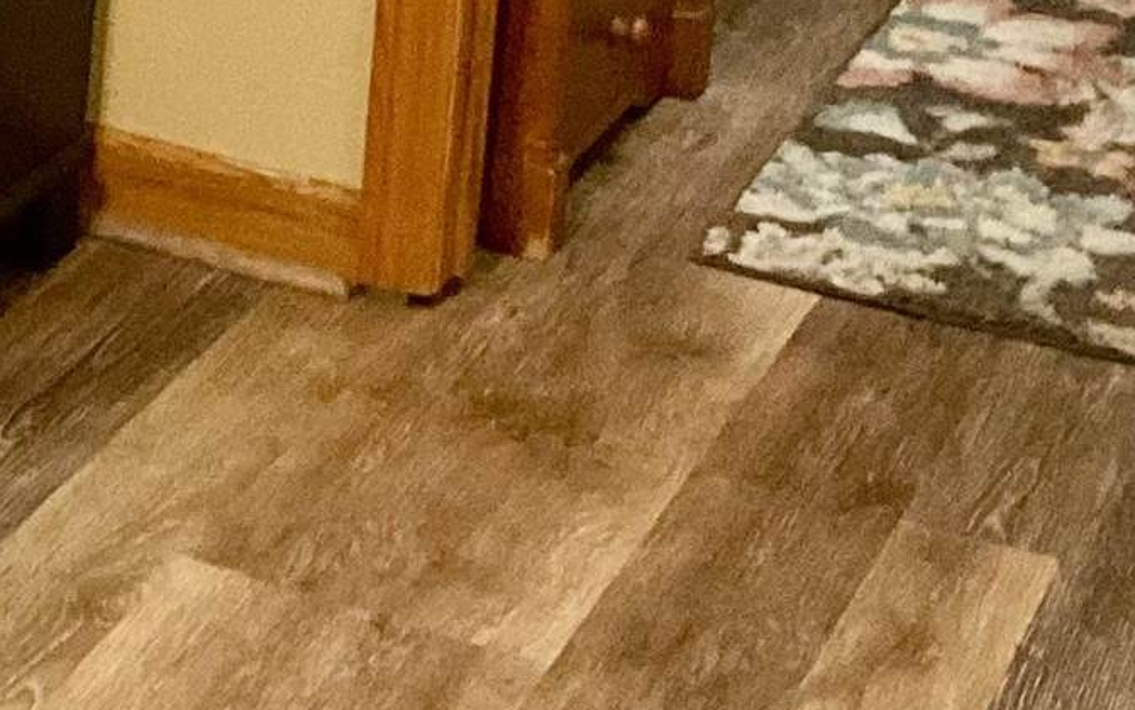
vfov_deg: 8.8
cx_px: -734
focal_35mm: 141
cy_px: -708
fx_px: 4362
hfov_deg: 13.6
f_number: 1.8
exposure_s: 1/60
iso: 160
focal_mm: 3
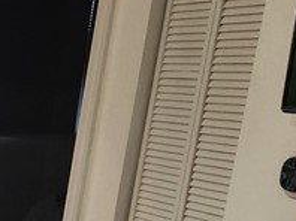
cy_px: 340
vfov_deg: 11.8
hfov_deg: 12.3
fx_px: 1016
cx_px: -456
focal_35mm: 119
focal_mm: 5.4
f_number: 1.8
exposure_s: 1/120
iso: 160
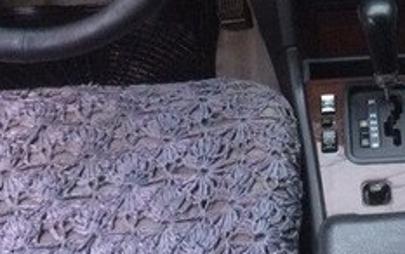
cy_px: -124
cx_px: 388
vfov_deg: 14.1
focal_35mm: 87
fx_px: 961
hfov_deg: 23.0
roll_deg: +1.0
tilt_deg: -27.3
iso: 250
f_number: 2.2
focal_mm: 4.15
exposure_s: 1/33
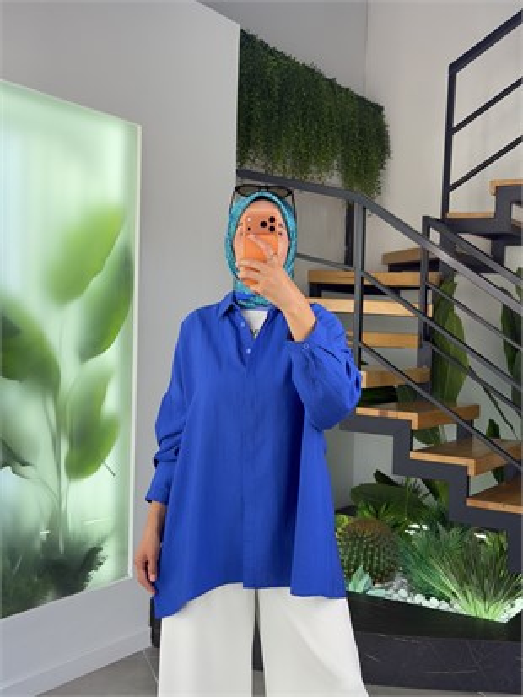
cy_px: 348
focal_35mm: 48
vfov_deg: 39.6
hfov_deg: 30.3
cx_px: 262
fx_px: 966
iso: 50
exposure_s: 1/100
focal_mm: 6.76
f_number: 1.78
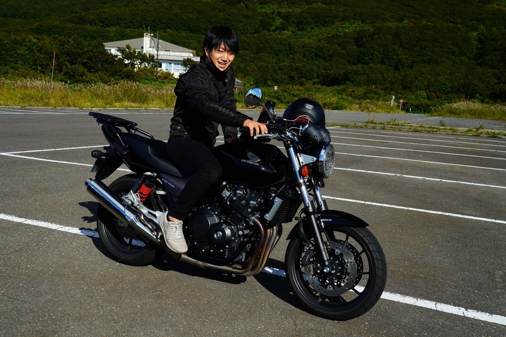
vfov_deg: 37.8
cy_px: 168
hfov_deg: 54.4
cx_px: 253
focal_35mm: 35
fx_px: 492
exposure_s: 1/200
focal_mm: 35
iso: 100
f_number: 8
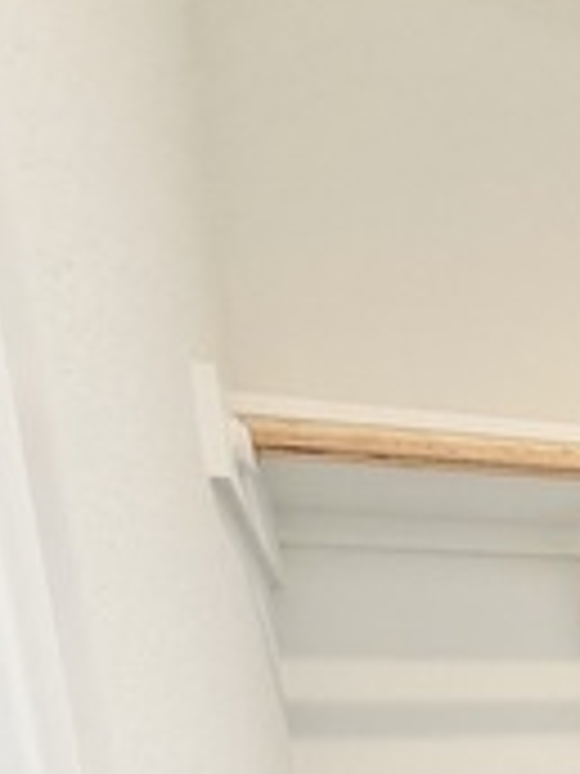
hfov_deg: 30.9
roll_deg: +3.4
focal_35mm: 39
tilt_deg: -10.5
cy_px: 981
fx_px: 871
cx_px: 701
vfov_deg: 35.0
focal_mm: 2.22
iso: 125
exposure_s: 1/120
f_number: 2.2
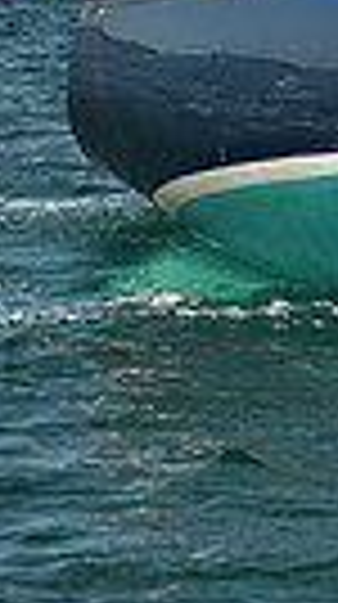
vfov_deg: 6.7
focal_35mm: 318
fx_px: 5086
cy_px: -205
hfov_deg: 3.6
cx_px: 1289
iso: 320
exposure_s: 1/640
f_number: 6.3
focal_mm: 70
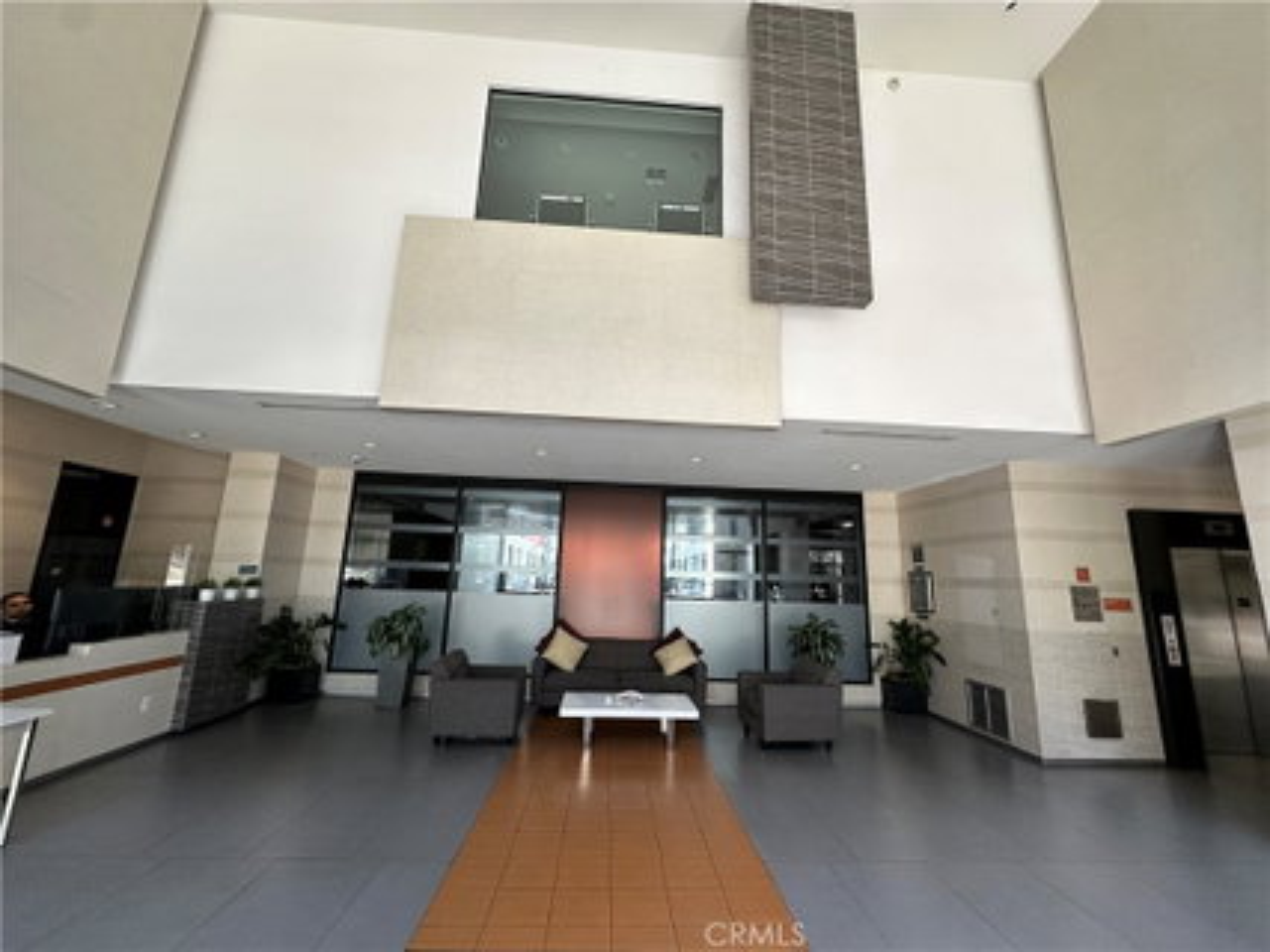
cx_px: 635
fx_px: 513
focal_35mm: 14
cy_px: 476
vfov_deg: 85.6
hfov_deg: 102.1
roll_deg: -2.3
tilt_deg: +11.8
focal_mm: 2.22
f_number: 2.2
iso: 100
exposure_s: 1/99
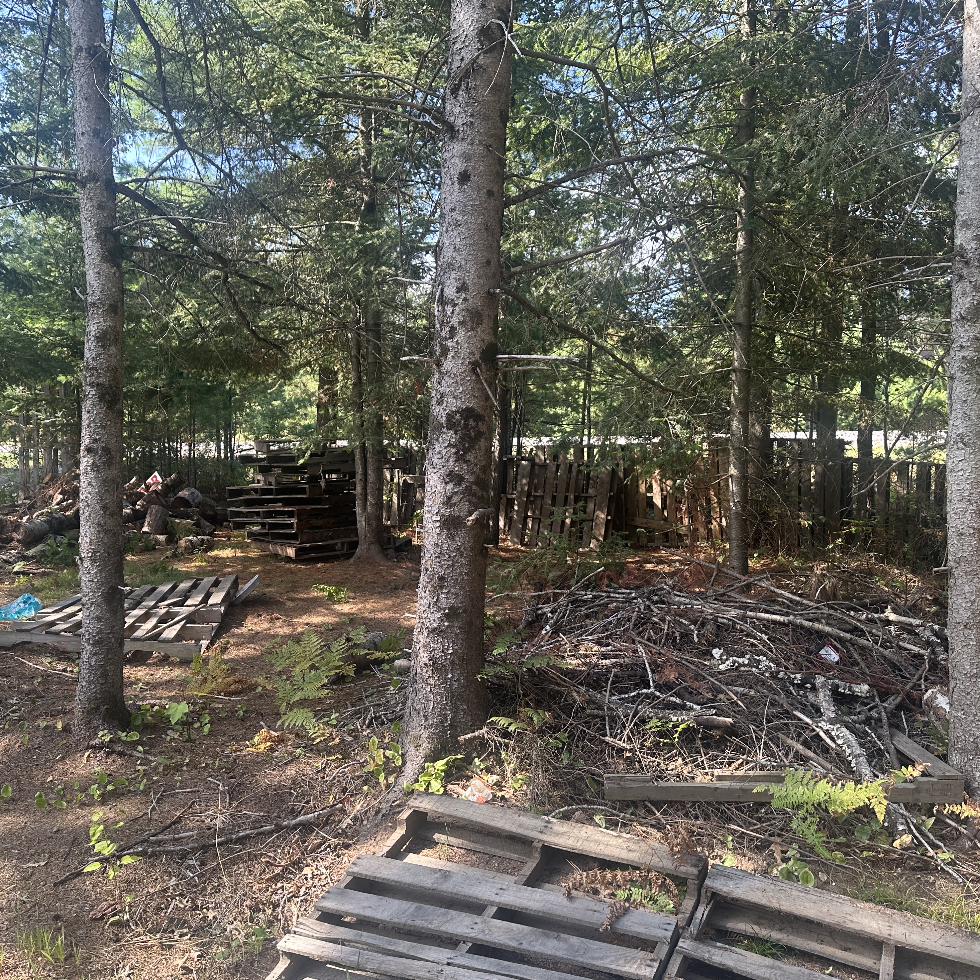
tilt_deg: -3.5
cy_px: 488
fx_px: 929
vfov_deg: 55.6
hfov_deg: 55.6
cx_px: 459
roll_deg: +0.9
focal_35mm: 29
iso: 80
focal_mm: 6.86
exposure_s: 1/352
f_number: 1.78
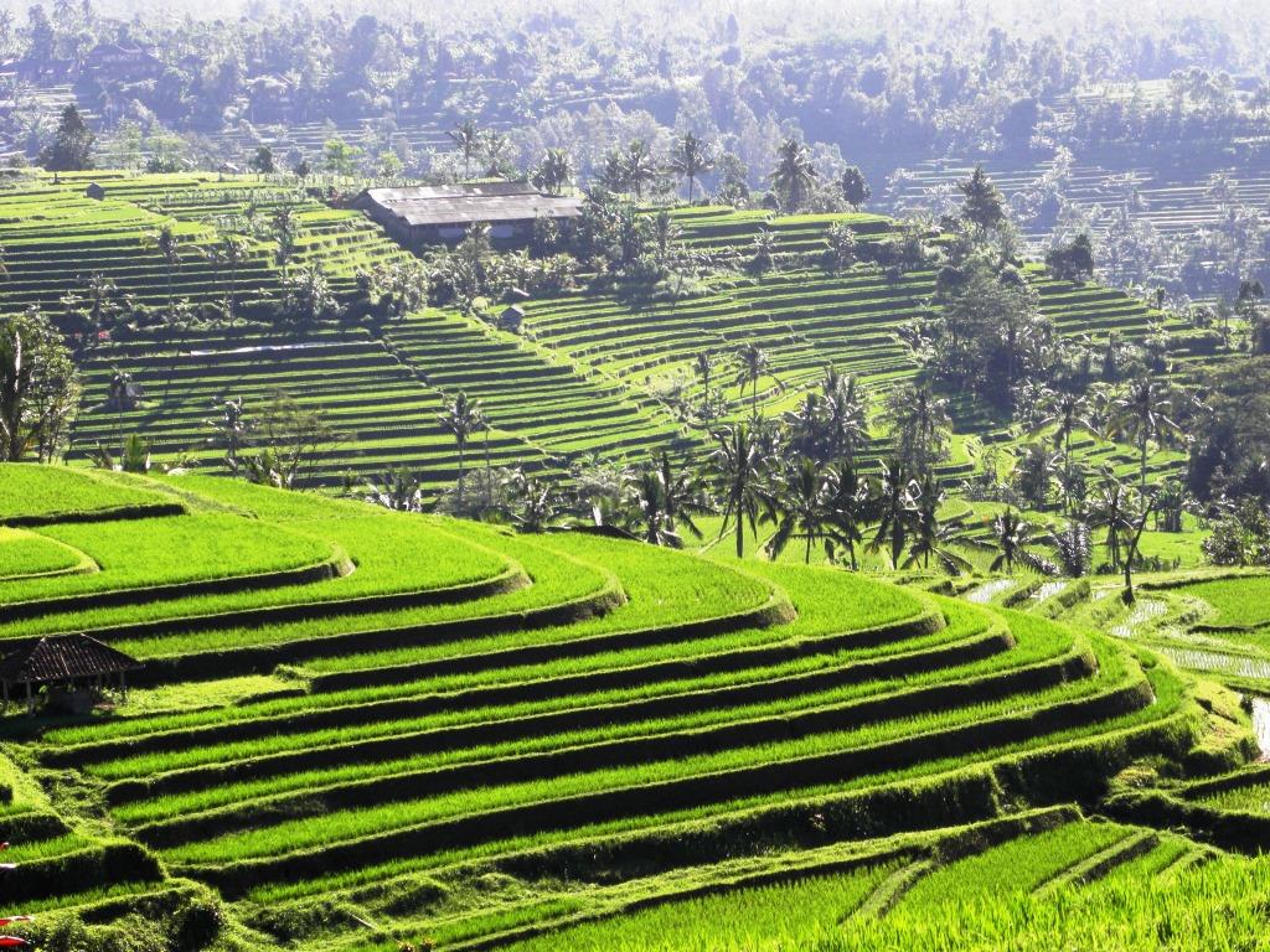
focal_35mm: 132
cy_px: 476
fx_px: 4843
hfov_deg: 14.9
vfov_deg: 11.2
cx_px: 635
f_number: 4.4
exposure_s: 1/200
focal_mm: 23.64
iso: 64
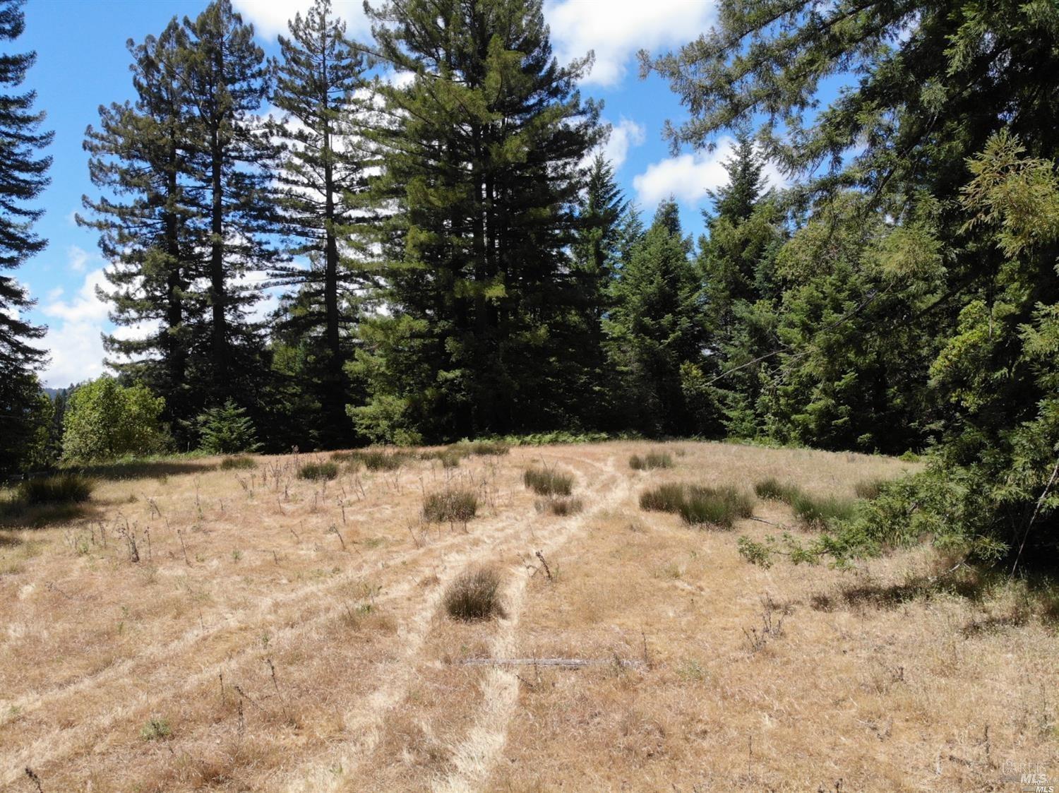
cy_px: 396
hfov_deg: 71.6
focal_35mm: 24
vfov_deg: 56.8
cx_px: 530
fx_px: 734
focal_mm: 4.5
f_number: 2.8
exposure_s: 1/720
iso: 102
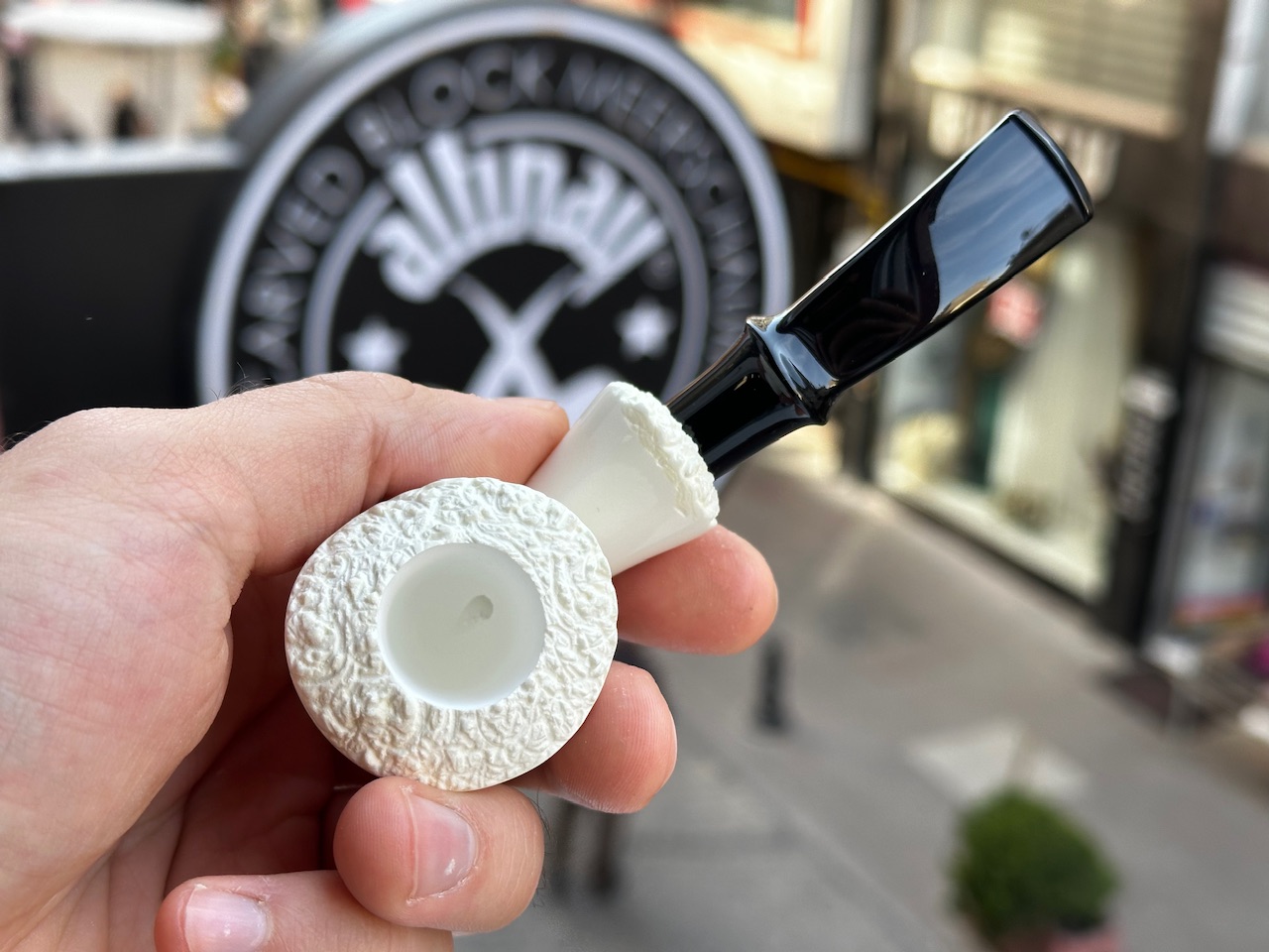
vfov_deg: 30.3
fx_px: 1760
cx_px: 634
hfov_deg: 39.7
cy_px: 476
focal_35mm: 48
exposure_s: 1/334
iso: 64
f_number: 1.78
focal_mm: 6.86
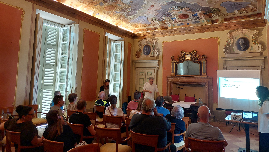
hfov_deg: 67.9
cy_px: 59
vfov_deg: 41.3
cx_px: 134
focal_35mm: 28
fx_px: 200
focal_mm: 5.23
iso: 500
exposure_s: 1/50
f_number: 1.8
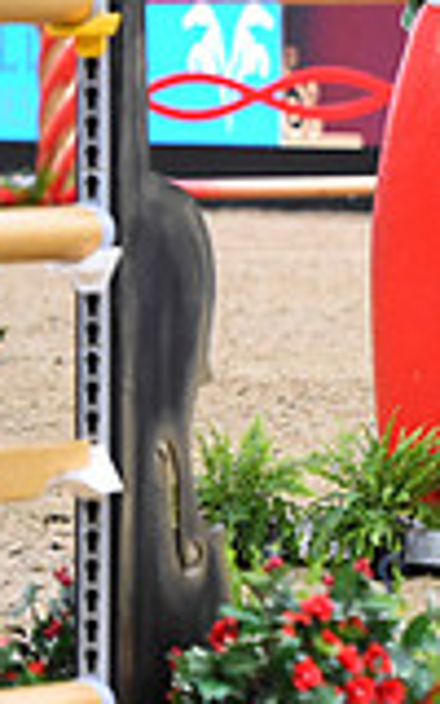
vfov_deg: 4.1
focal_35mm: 517
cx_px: 1038
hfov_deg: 2.5
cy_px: -13
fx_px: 9919
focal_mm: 140
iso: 5000
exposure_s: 1/800
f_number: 3.5
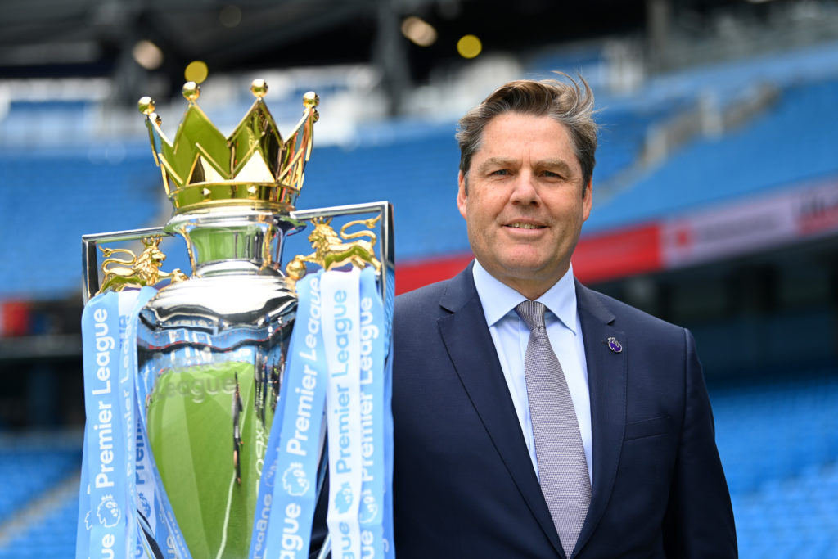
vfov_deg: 14.0
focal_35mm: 98
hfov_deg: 20.8
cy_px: 280
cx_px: 419
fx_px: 2281
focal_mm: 98
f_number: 2.8
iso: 400
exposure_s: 1/1600
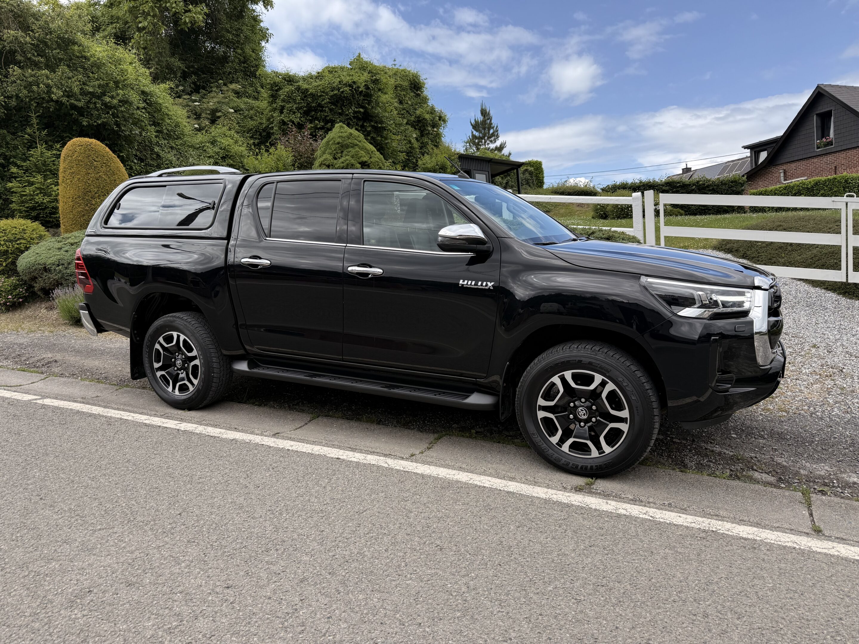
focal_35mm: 24
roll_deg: +4.1
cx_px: 430
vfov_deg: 56.8
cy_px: 322
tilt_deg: -4.7
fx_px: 596
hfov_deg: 71.6
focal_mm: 6.76
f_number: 1.78
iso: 80
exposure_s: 1/2299
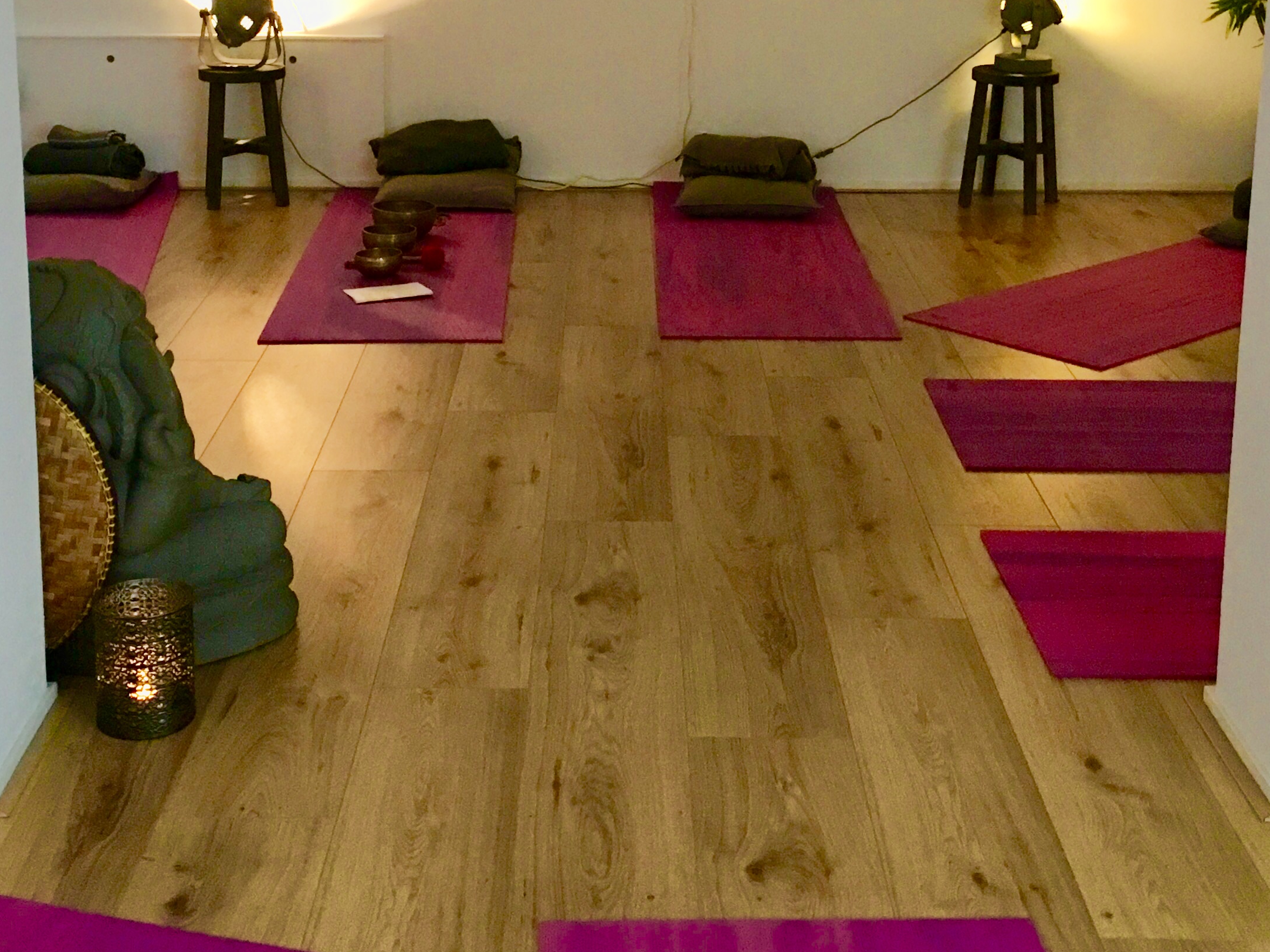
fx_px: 1981
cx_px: 627
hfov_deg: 35.5
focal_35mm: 54
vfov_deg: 26.5
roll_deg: -0.7
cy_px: 194
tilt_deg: -11.6
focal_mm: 4.15
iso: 125
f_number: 2.2
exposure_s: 1/8
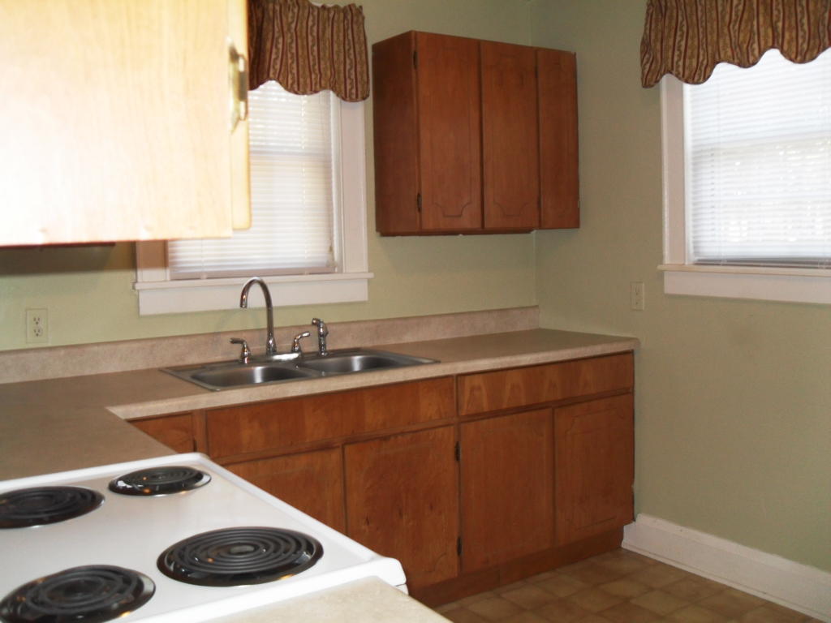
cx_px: 416
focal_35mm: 35
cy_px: 312
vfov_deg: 40.7
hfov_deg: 52.6
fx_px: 840
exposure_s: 1/45
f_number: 2.8
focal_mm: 6.2
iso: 200
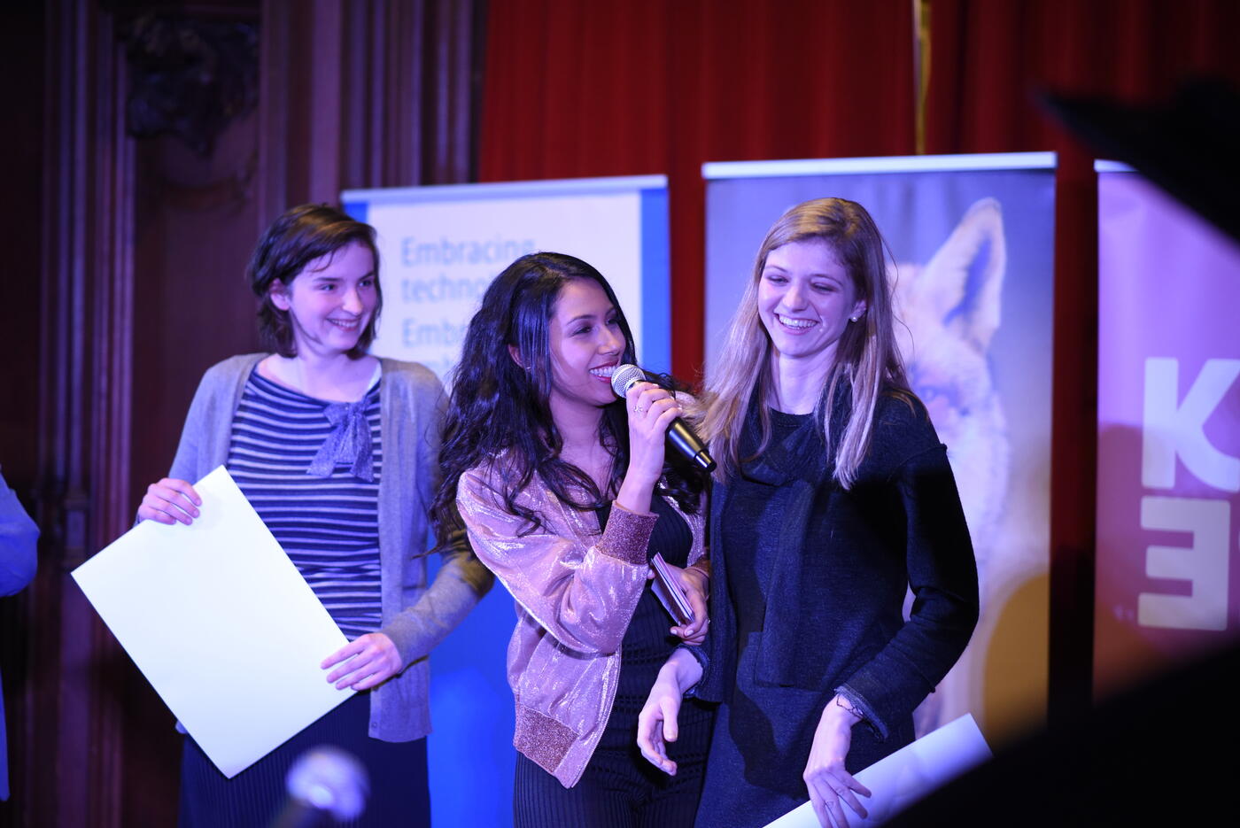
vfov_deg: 16.1
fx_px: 2929
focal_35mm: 85
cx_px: 620
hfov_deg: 23.9
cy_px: 414
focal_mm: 85
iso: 2500
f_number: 2.2
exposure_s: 1/160
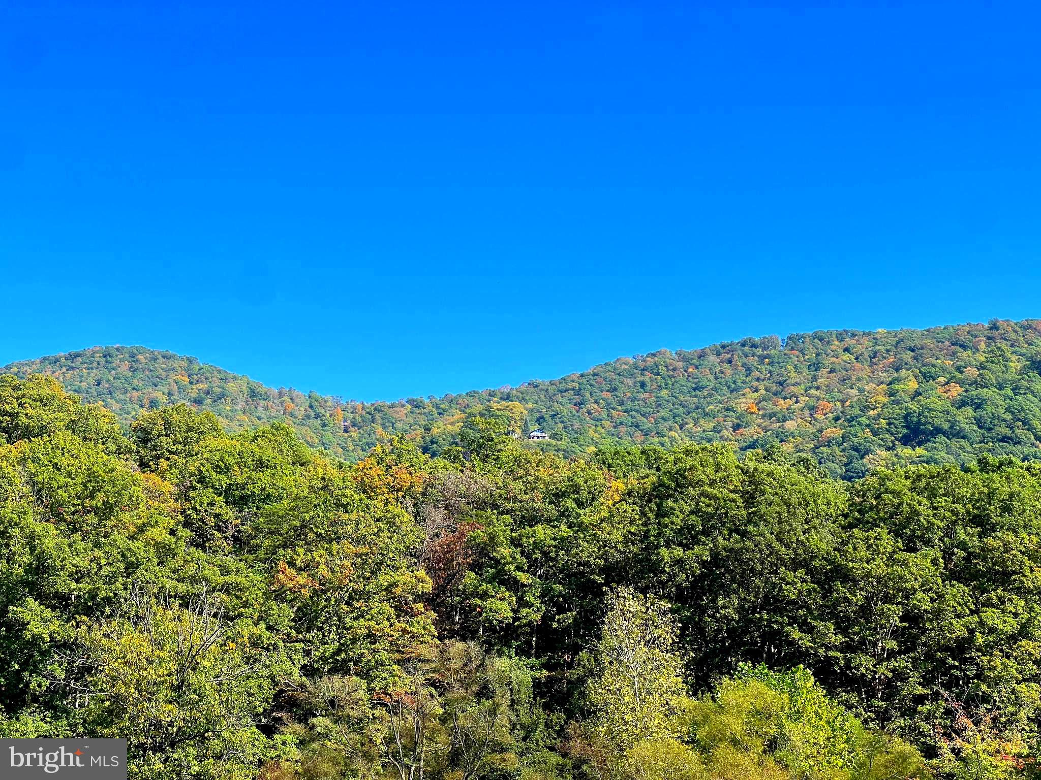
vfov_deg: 19.1
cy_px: 390
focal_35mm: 77
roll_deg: -1.2
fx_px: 2316
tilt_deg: +10.2
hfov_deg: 25.3
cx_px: 520
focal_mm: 9
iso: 32
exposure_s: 1/555
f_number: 2.8
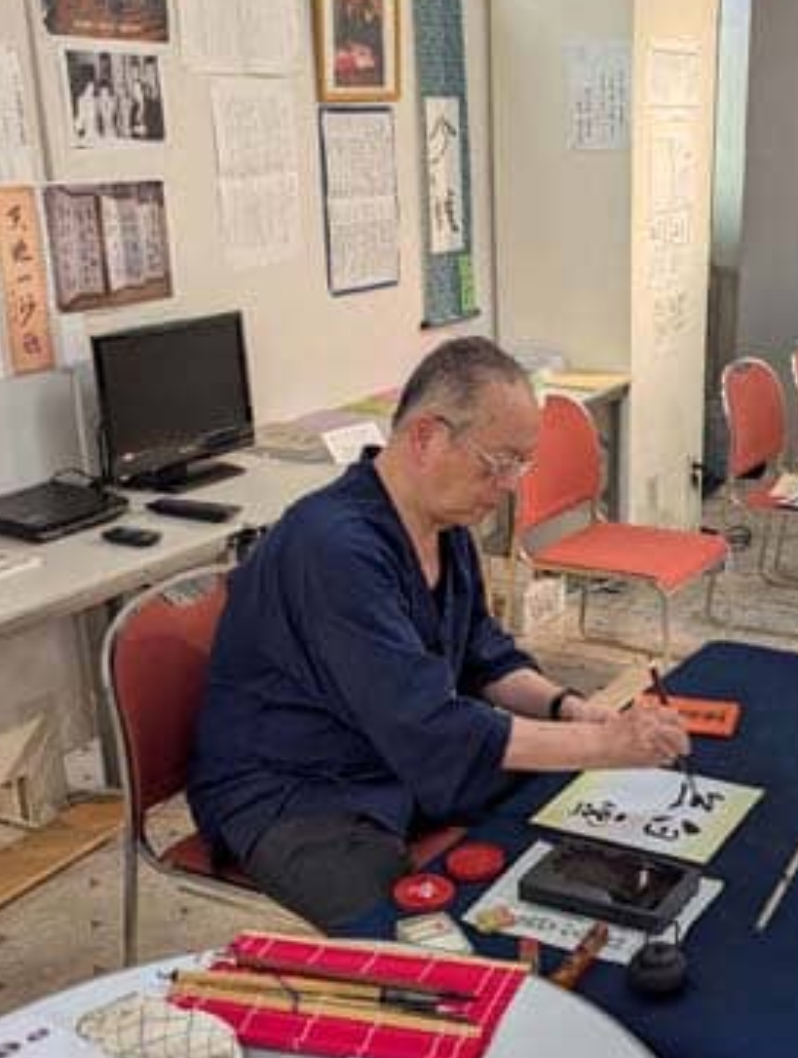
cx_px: 684
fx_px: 1348
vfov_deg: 42.6
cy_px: 652
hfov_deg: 31.7
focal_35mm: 44
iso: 21
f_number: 1.68
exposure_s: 1/179
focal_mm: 6.9
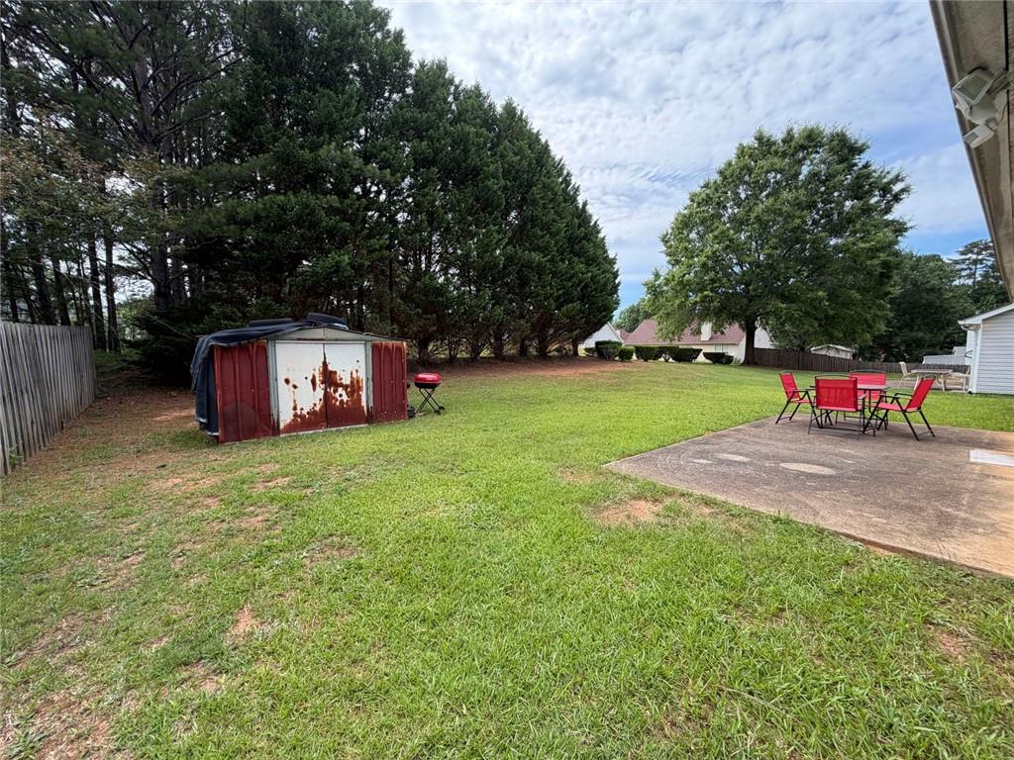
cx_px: 507
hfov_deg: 102.1
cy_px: 380
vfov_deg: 85.7
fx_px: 410
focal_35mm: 14
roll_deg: -1.0
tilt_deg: -5.4
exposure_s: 1/502
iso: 50
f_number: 2.2
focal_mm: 2.22
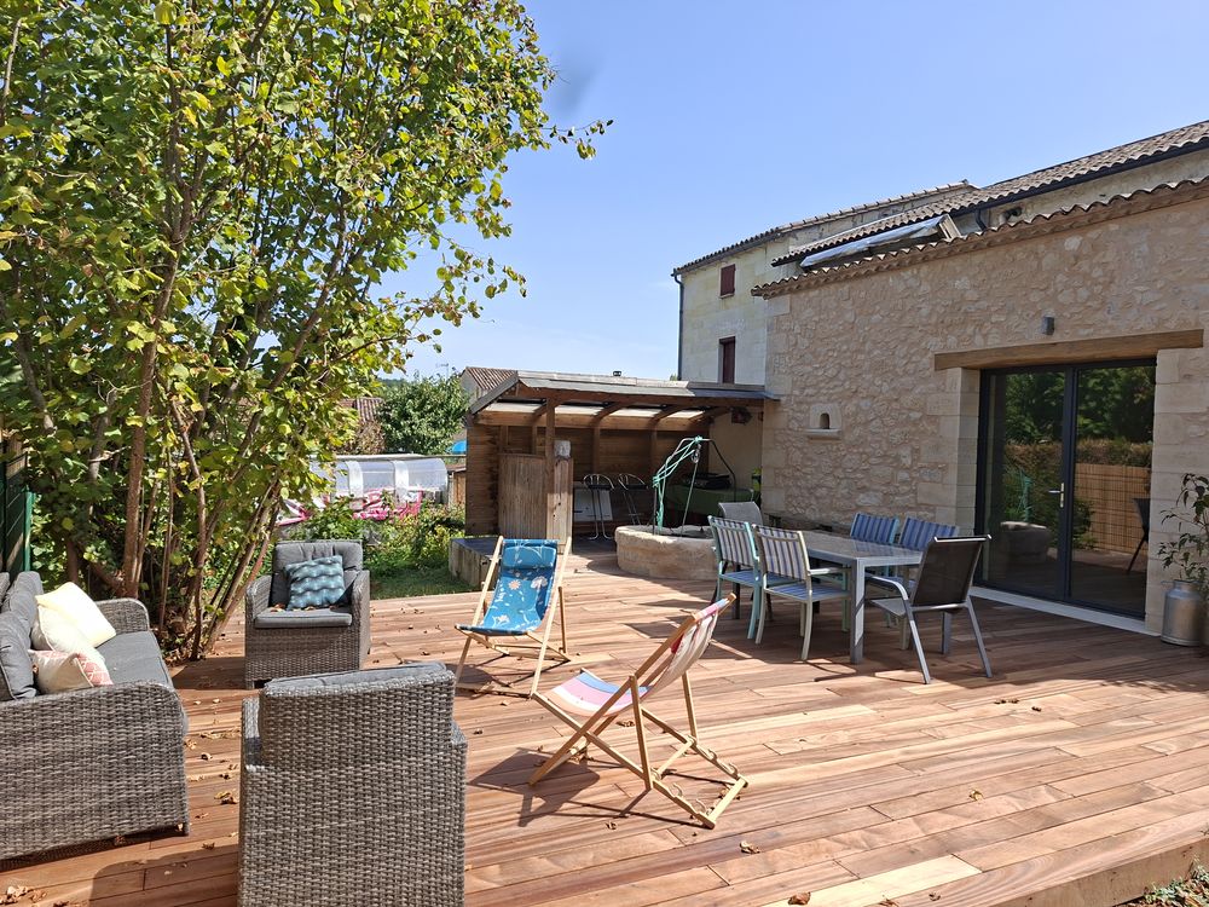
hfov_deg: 73.9
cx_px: 604
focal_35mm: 23
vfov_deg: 58.9
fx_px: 803
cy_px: 454
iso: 50
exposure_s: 1/1449
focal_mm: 5.54
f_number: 1.8
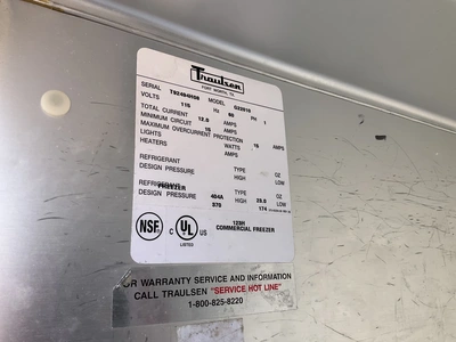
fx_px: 382
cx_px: 228
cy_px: 171
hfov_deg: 61.7
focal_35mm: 29
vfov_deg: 48.2
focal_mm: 3
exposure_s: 1/372
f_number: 1.8
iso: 25
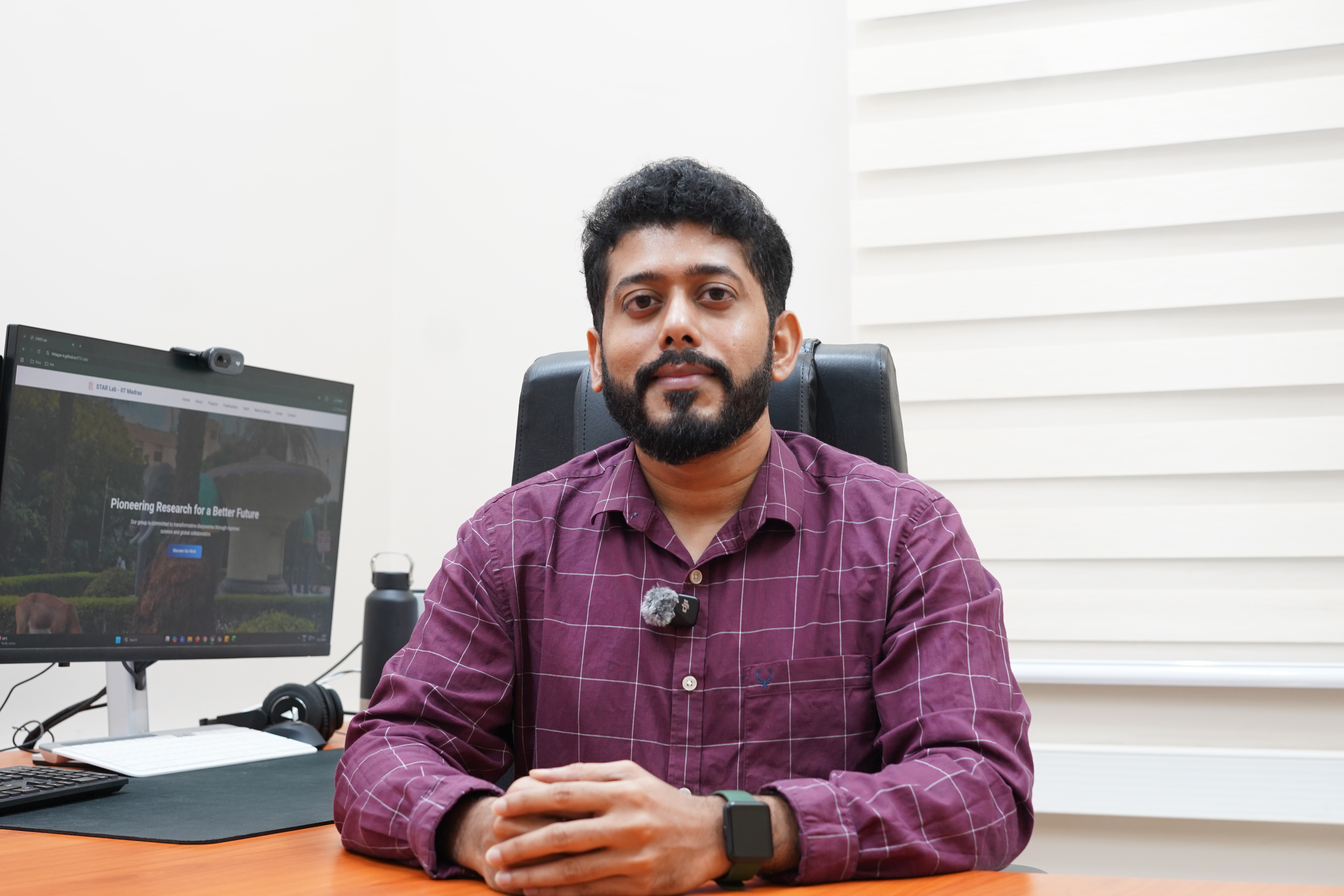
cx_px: 672
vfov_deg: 26.0
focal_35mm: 52
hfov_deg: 38.2
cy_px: 448
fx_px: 1942
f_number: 4
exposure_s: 1/20
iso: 500
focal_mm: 35
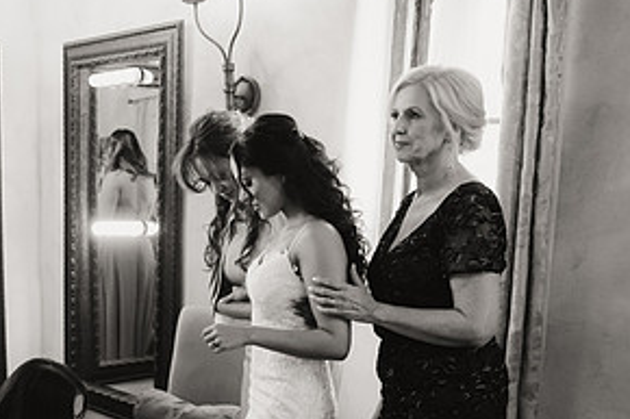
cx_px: 169
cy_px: 352
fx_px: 839
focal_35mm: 48
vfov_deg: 27.3
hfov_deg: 40.2
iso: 2500
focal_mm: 24
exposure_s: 1/200
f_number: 2.8
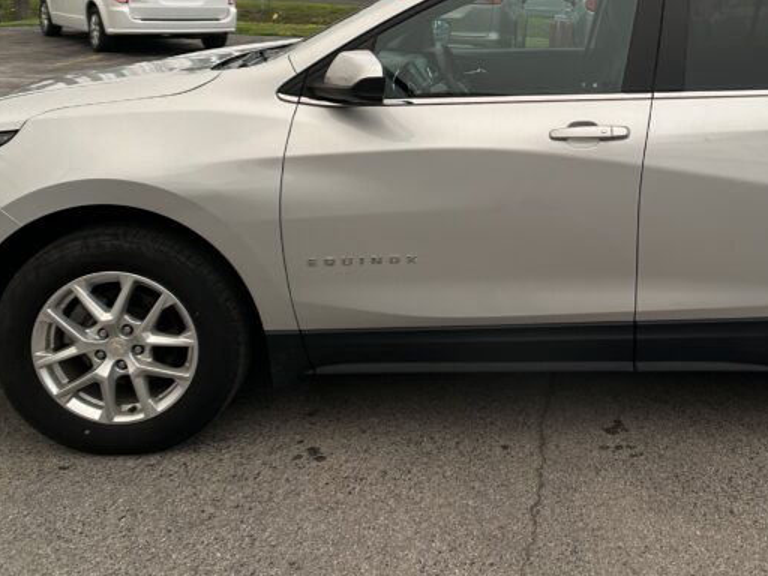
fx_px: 1154
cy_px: 84
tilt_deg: -7.7
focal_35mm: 52
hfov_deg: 36.0
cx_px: 573
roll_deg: -3.5
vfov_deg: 27.3
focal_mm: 5.7
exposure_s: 1/385
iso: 50
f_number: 1.5
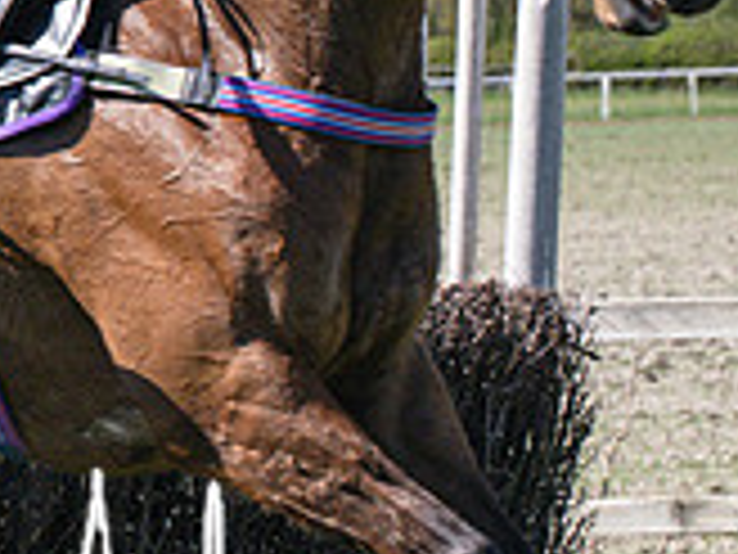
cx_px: -780
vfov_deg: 3.3
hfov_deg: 4.4
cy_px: 448
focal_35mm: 446
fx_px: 9509
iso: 220
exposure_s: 1/2000
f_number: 5
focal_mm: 70
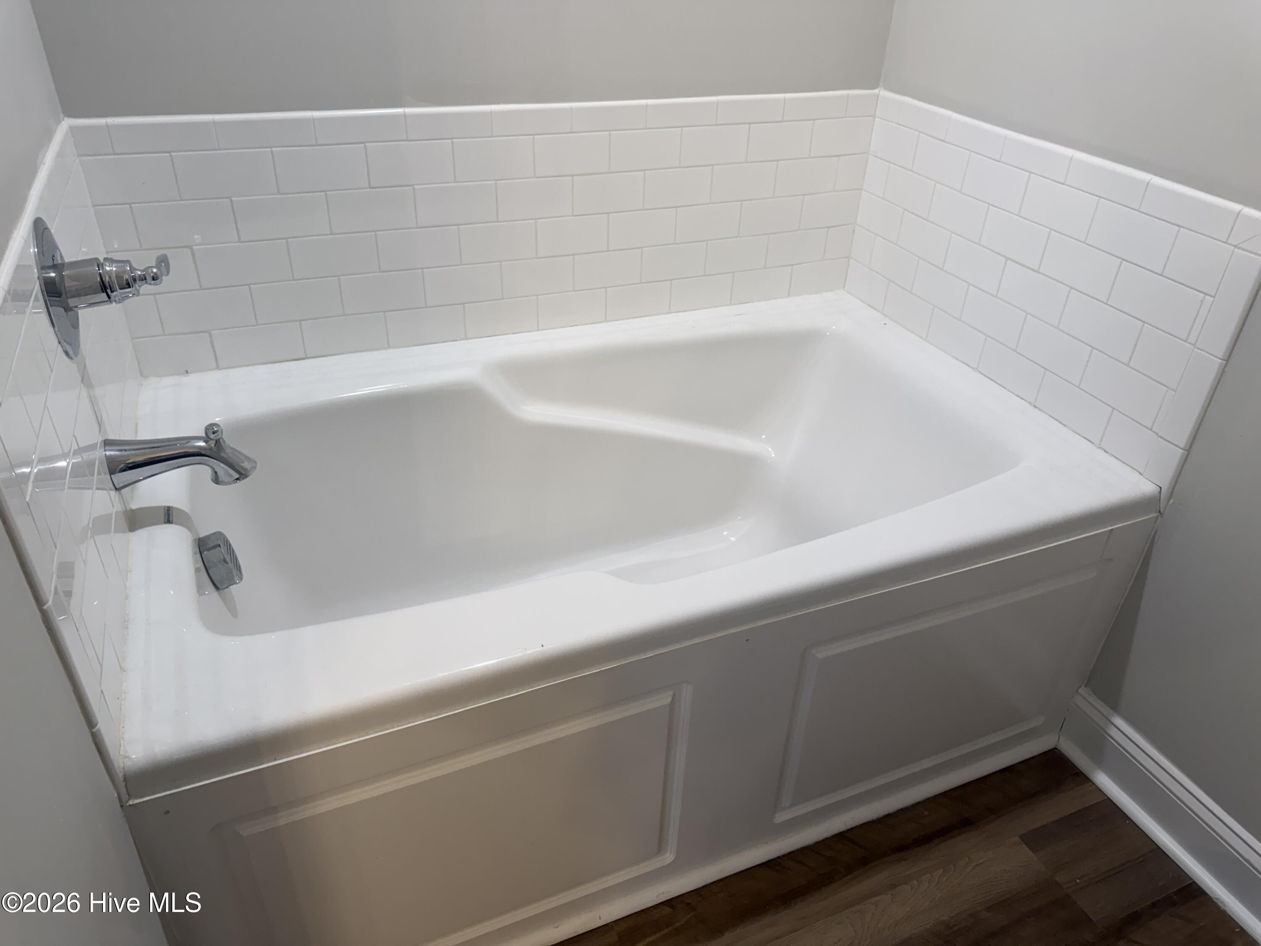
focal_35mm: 24
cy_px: 473
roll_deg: -3.8
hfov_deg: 71.6
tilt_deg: -31.9
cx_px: 630
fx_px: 874
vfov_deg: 56.8
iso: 160
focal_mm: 6.76
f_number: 1.78
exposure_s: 1/120
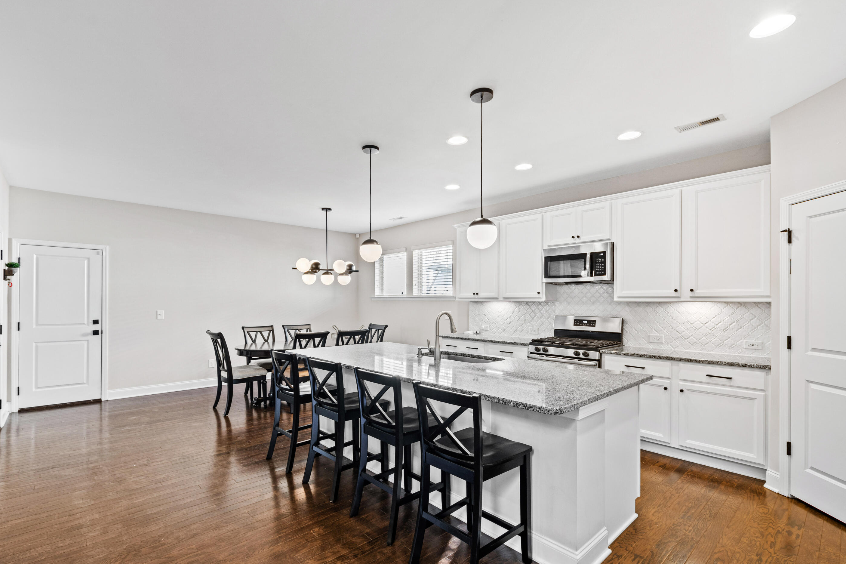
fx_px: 376
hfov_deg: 96.6
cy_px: 292
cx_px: 397
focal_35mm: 16
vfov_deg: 73.7
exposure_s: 1
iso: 100
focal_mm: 10
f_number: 8
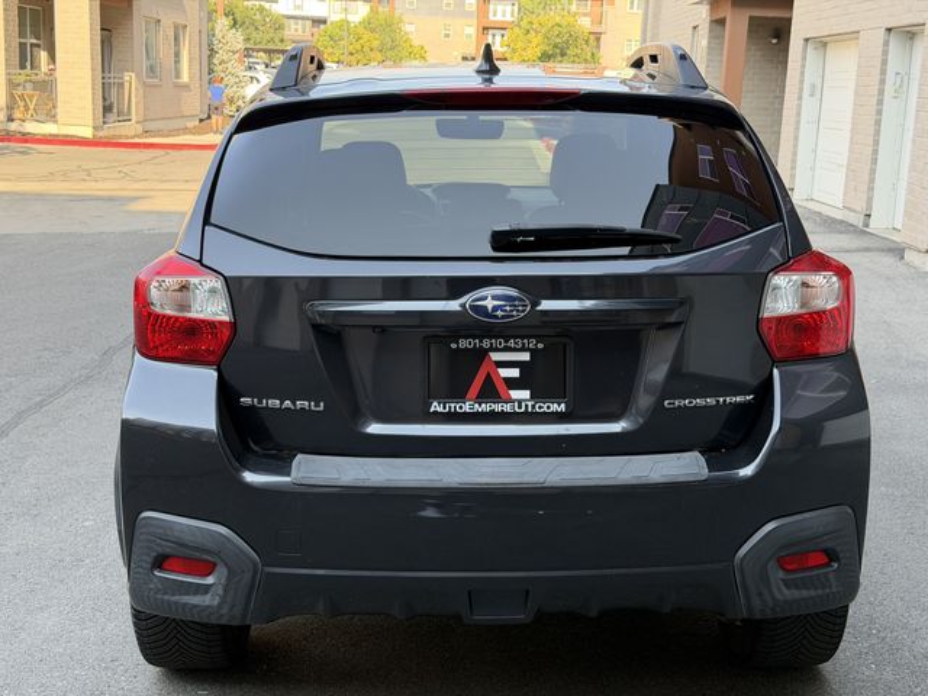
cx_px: 464
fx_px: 1287
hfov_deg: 39.7
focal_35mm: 48
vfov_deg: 30.3
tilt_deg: -10.6
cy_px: 348
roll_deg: -2.1
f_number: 1.78
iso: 64
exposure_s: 1/243
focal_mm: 6.76
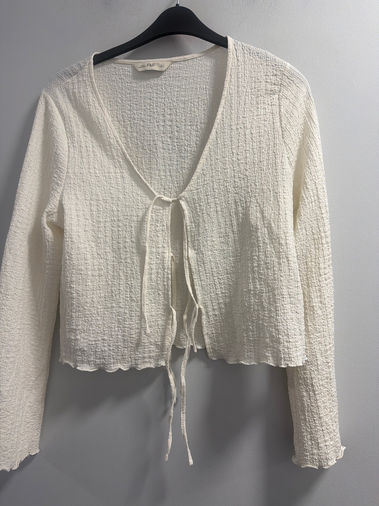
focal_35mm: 24
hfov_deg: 56.8
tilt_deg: -4.3
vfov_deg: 71.6
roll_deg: -2.1
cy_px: 253
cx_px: 190
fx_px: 350
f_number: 1.78
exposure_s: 1/100
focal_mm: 6.76
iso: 100
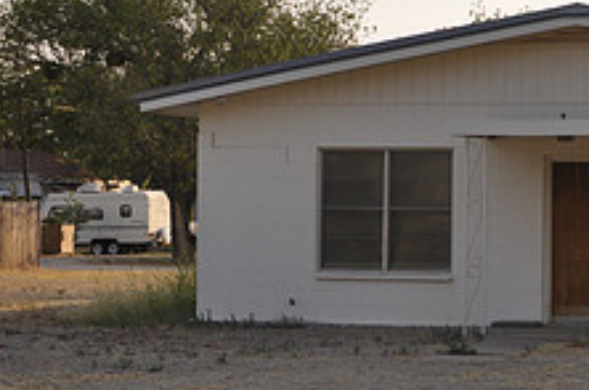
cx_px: 637
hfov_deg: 14.6
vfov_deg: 9.9
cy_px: 198
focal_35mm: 137
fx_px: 2242
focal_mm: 35
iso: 200
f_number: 5.6
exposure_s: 1/200
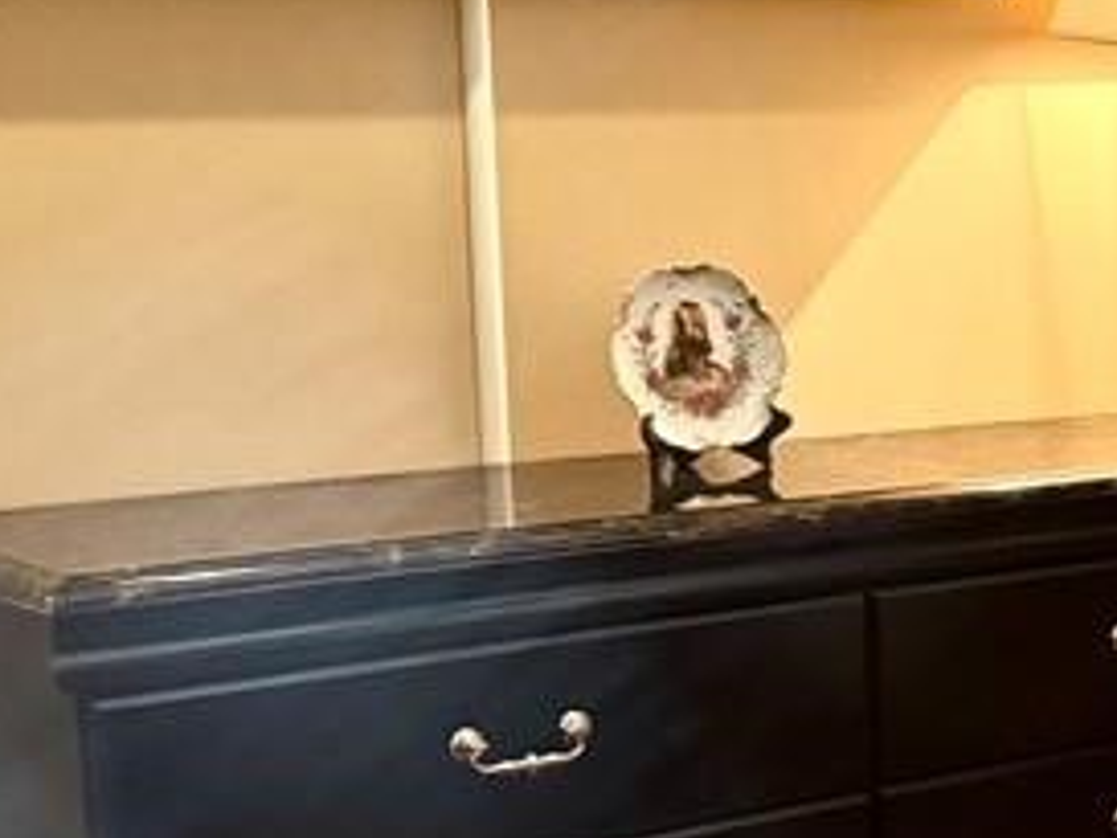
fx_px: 2905
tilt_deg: -11.6
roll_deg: -1.9
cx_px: 1682
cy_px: 630
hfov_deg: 19.1
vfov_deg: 16.3
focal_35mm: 90
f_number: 1.78
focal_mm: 6.76
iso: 640
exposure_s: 1/40
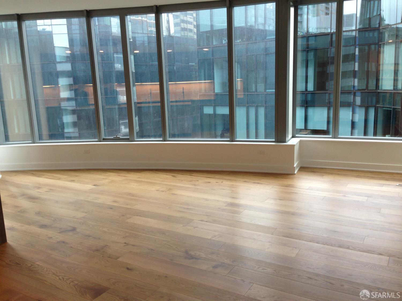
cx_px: 201
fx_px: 383
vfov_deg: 42.9
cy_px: 150
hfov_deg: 55.4
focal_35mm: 33
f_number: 2.4
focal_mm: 4.13
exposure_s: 1/40
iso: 50
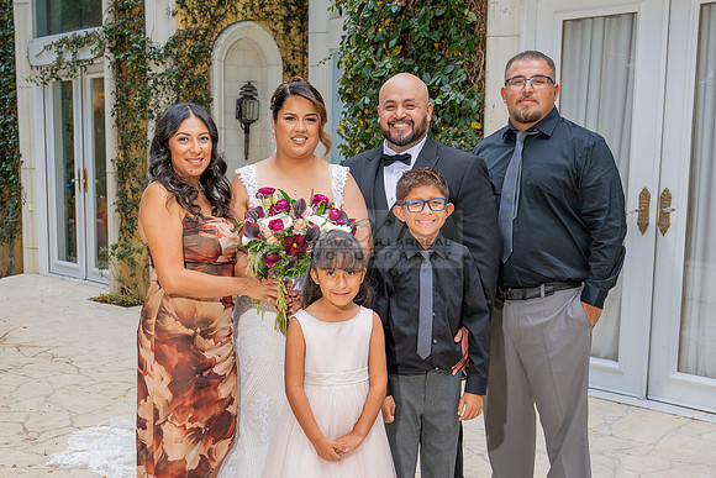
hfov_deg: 39.2
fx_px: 1004
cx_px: 302
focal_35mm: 50
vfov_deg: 26.7
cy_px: 311
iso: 200
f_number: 5
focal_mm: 35
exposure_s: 1/200
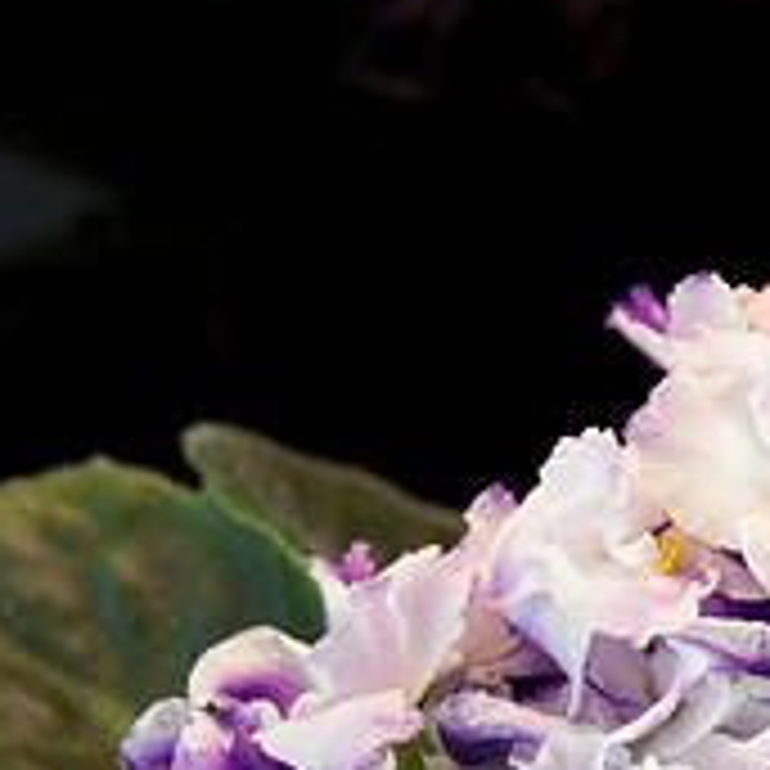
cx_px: 793
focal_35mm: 281
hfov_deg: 6.2
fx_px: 7083
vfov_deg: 6.2
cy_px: 655
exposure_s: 1/125
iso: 280
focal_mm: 65
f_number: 5.6
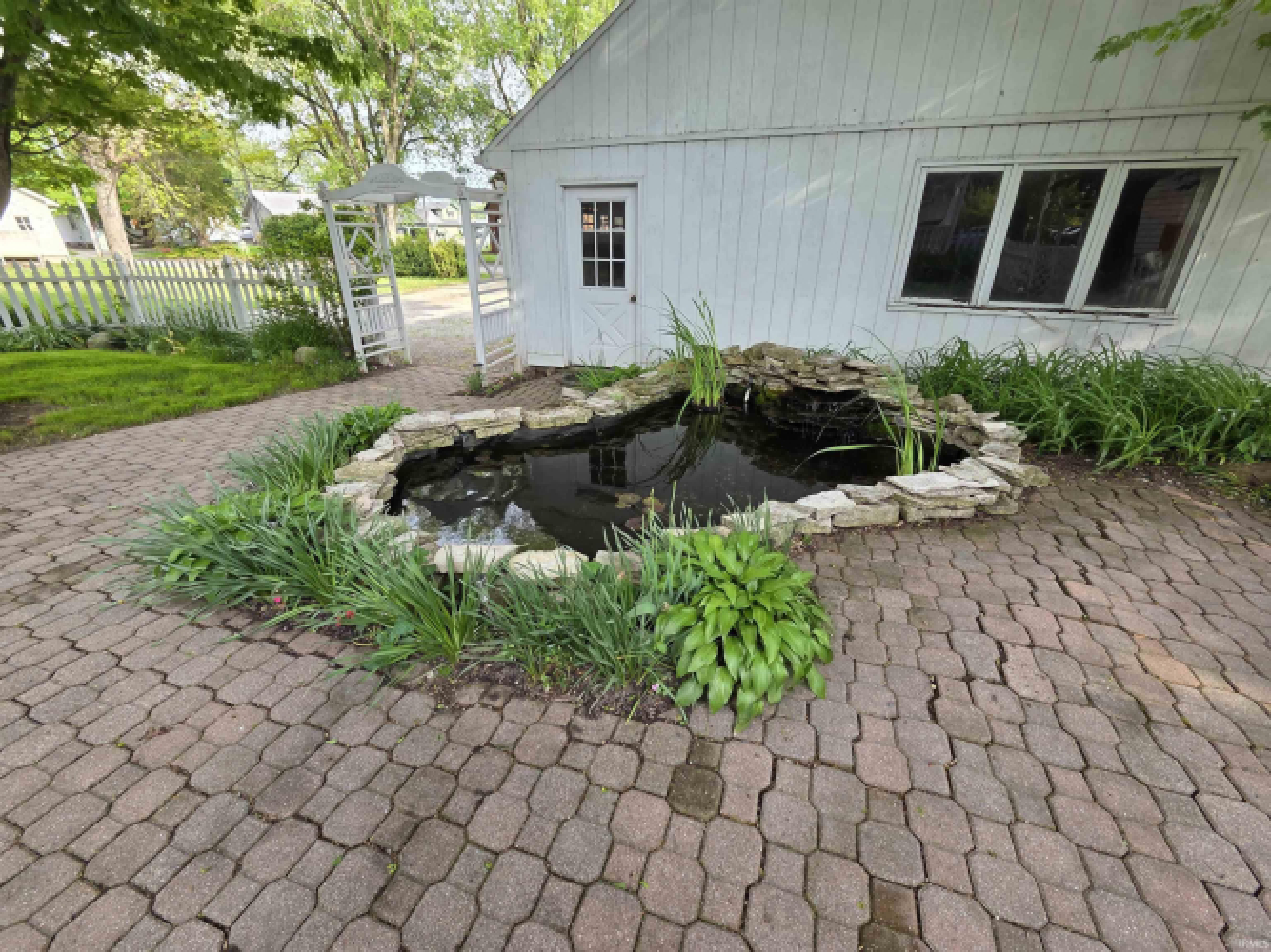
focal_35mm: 13
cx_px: 636
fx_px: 477
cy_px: 476
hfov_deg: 106.2
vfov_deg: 89.9
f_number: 2.2
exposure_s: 1/196
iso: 50
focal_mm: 2.2
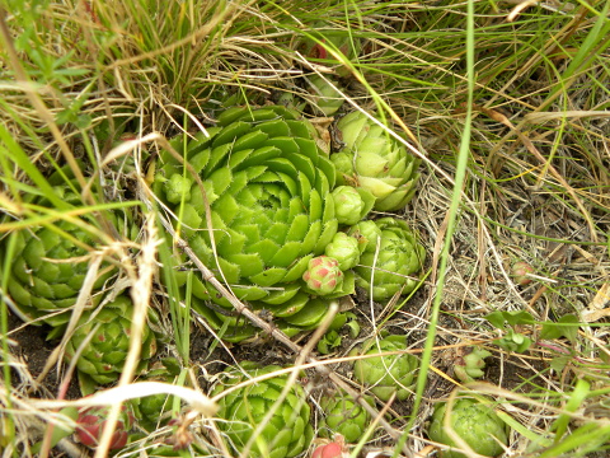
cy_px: 229
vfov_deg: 28.0
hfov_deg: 36.8
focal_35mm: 52
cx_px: 305
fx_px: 916
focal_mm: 9.2
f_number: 3.5
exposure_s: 1/83.5
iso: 64
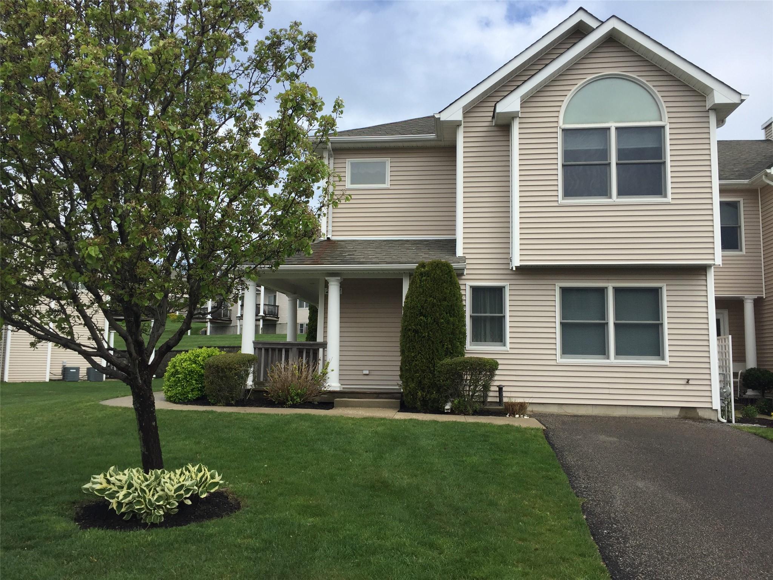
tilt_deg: +6.4
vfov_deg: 48.2
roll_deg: -0.8
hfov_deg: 61.7
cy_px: 290
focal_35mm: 29
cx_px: 386
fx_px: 648
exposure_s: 1/1883
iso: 32
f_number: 2.2
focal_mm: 4.15
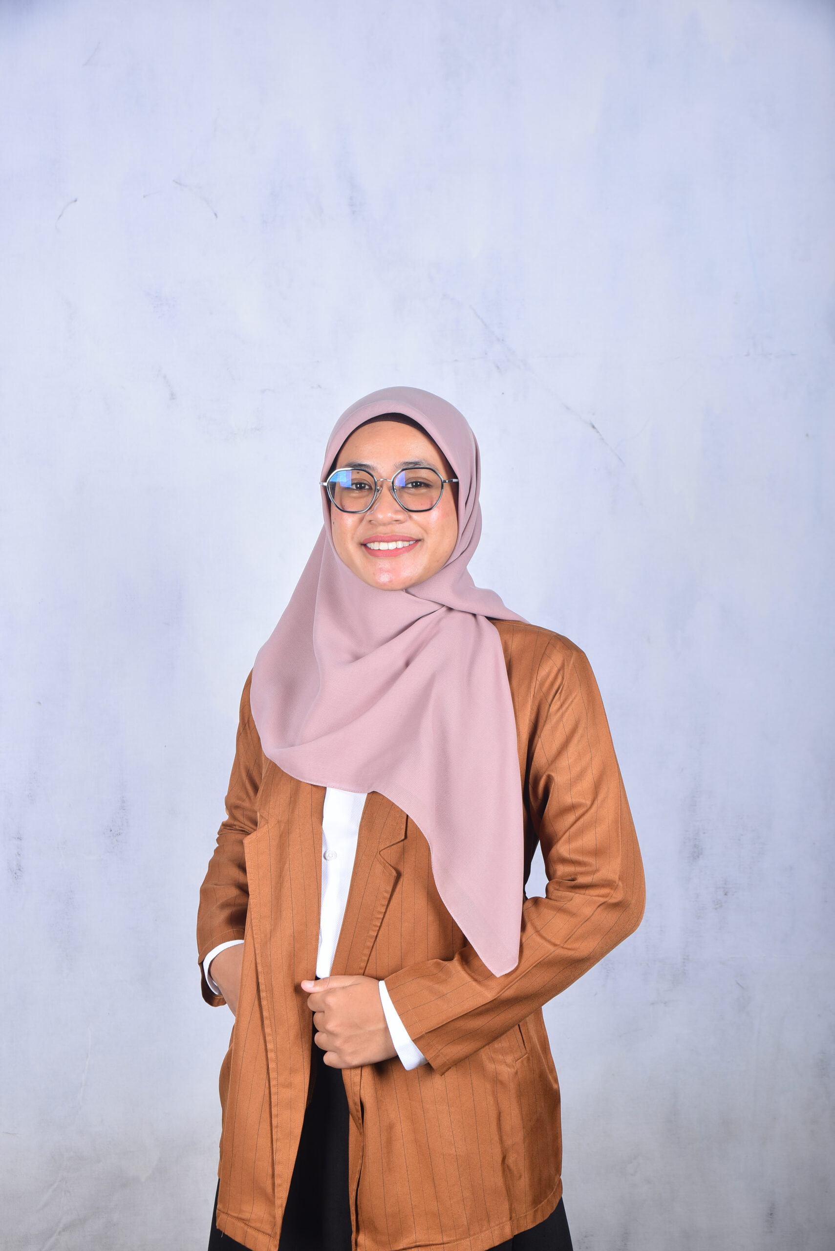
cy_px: 626
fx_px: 1738
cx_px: 418
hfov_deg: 27.0
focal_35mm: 50
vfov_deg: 39.6
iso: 250
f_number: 8
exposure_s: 1/160
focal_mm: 50
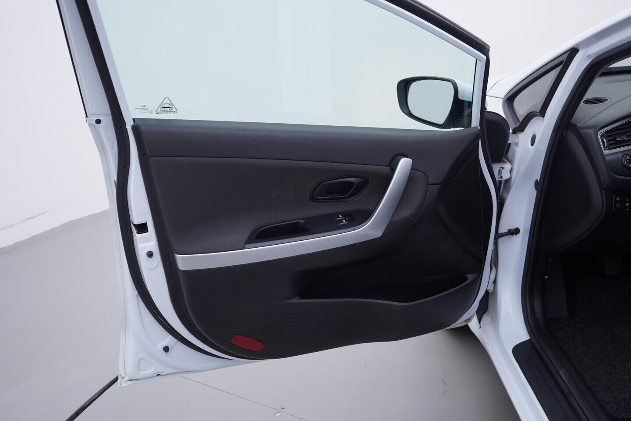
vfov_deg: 36.9
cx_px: 316
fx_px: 631
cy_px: 210
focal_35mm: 36
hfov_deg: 53.1
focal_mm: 24
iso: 125
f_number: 4
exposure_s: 1/60
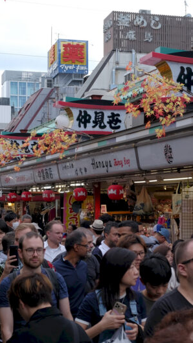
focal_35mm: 57
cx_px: 41
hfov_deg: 20.9
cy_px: 171
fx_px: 518
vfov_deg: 36.6
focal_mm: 24.3
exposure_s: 1/125
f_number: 5
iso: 200
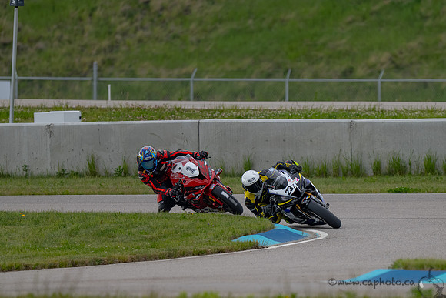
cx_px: 272
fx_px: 11332
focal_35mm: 915
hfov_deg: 2.3
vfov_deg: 1.5
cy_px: 209
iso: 560
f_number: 6.3
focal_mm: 600
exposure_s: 1/1250
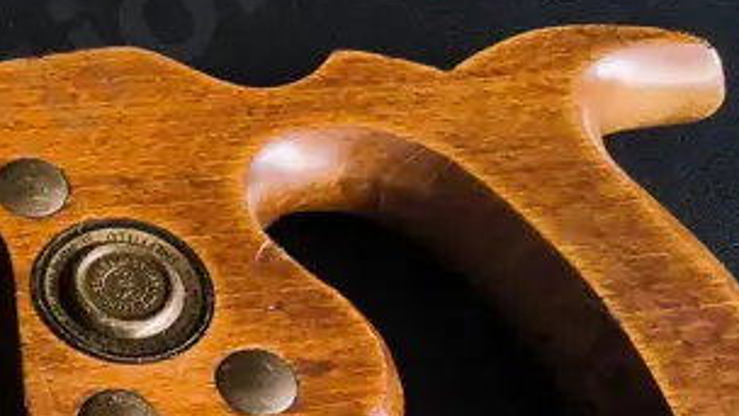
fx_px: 1940
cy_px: 319
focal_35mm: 99
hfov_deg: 19.7
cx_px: -236
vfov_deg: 12.2
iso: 125
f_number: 2
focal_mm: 2.87
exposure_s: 1/120
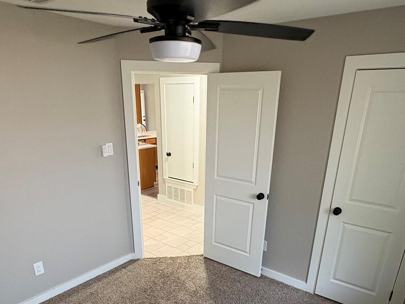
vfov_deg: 51.5
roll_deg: -0.7
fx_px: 304
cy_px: 216
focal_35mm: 26
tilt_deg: -22.7
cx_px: 202
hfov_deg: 67.3
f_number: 2.2
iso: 400
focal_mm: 2.22
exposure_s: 1/60
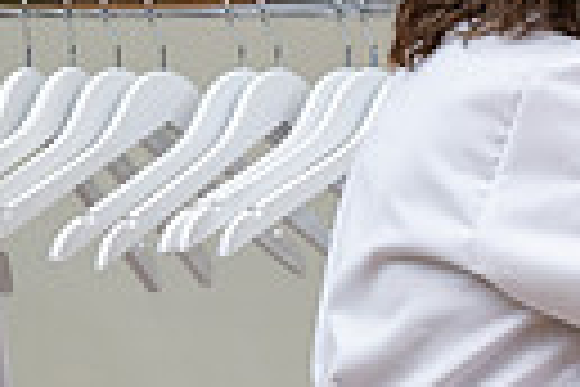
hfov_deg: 3.5
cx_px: 1214
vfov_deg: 2.3
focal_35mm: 585
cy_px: 551
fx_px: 9424
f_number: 3.5
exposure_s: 1/200
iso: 1600
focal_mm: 130
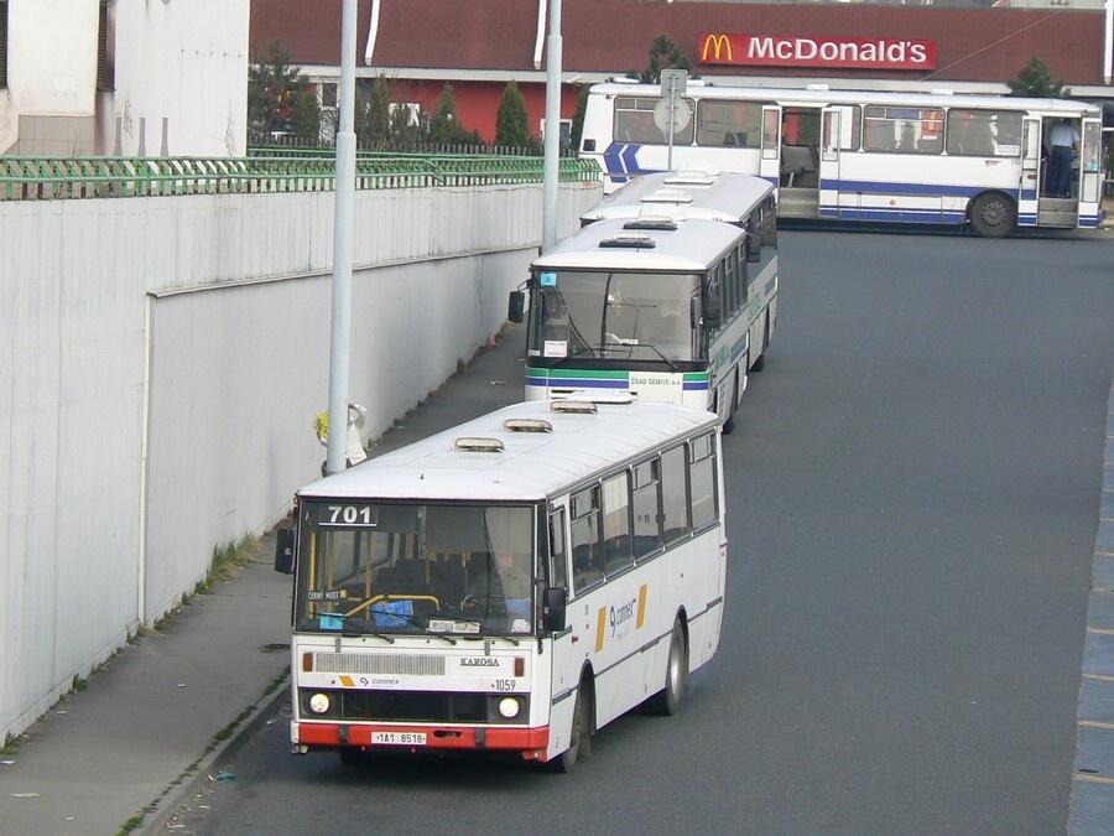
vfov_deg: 5.1
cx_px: 557
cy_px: 418
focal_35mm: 289
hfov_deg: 6.9
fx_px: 9300
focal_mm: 39.5
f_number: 3.6
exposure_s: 1/800
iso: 100
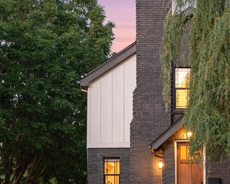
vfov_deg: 20.6
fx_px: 504
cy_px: 134
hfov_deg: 25.2
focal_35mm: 74
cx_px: 191
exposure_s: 1/2.5
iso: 400
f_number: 9
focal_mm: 37
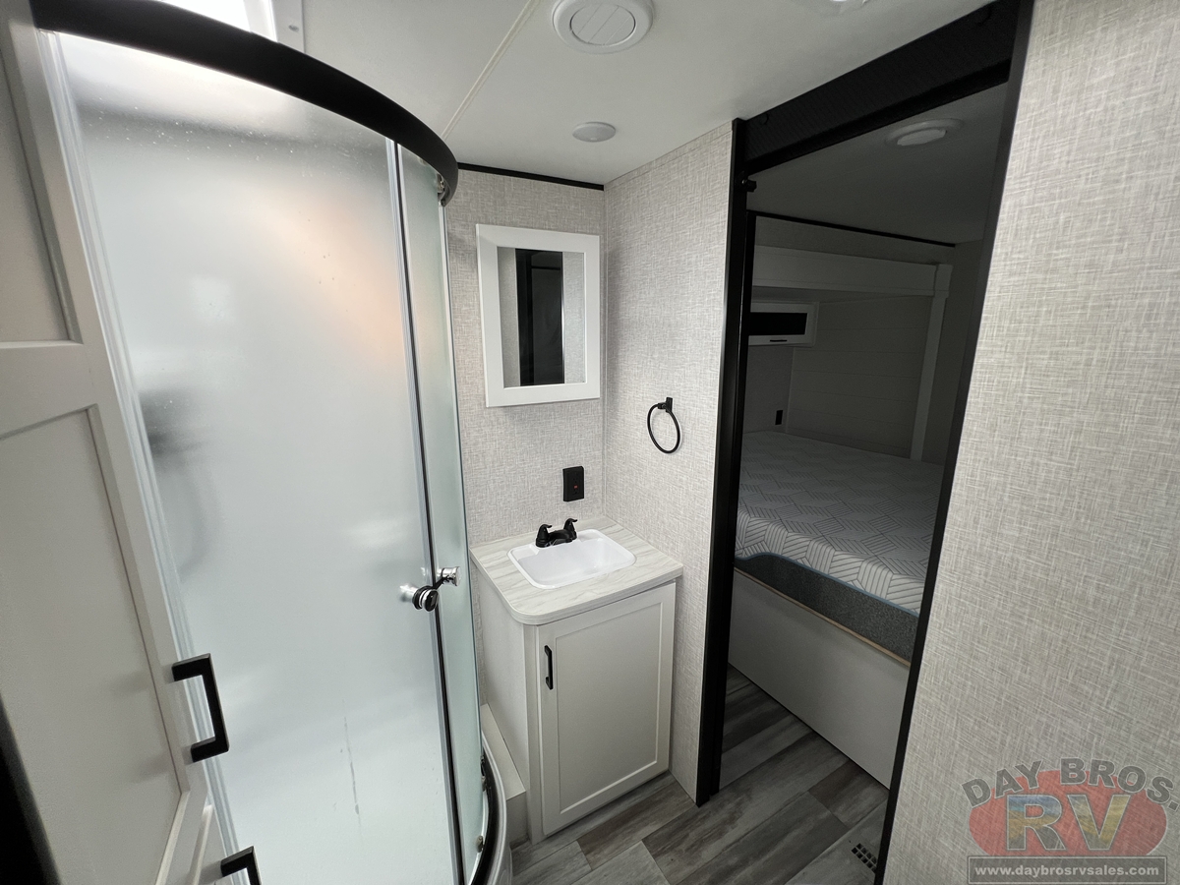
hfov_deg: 106.2
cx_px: 590
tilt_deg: -15.7
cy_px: 442
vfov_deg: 89.9
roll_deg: -0.6
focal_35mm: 13
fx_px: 443
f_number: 1.8
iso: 50
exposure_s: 1/99
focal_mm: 1.57
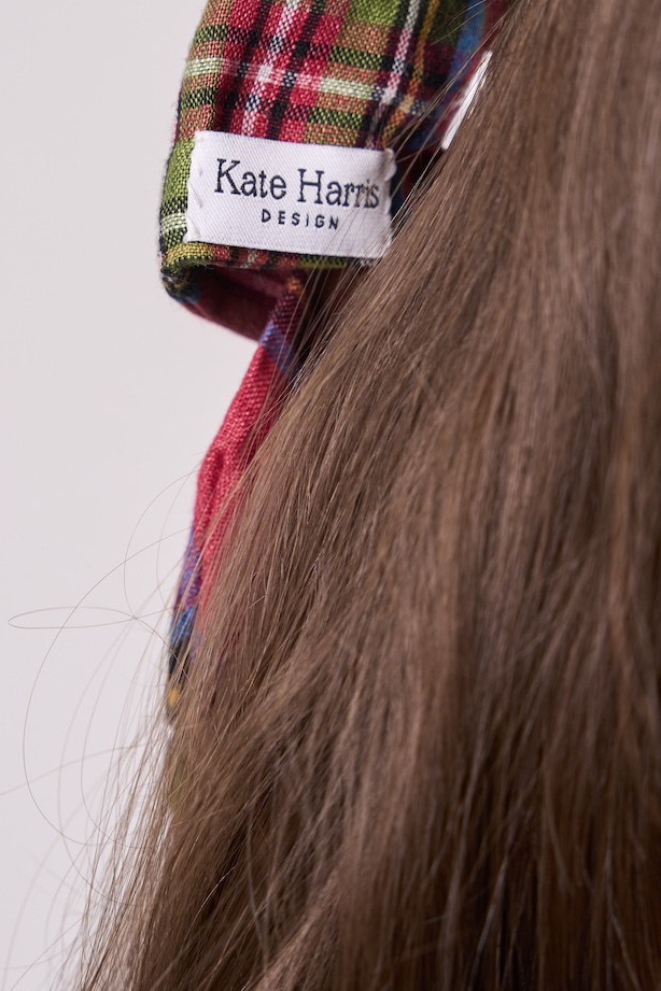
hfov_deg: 12.0
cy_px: 359
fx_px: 3140
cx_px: 243
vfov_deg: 17.9
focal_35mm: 114
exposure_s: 1/160
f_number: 6.3
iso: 400
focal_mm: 70
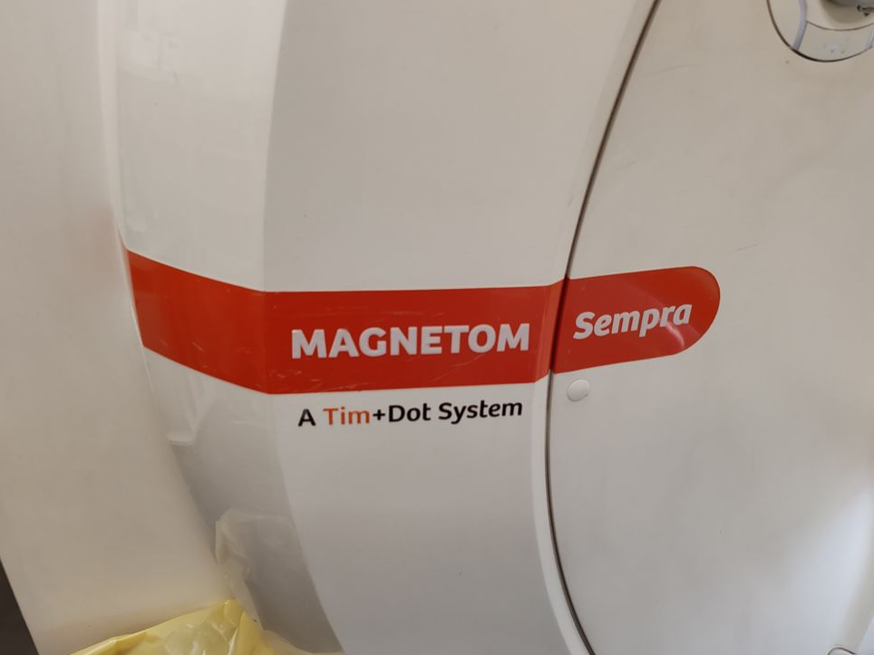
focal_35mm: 28
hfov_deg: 63.4
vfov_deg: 49.7
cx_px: 452
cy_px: 339
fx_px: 707
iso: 500
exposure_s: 1/100
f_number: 1.9
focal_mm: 6.12
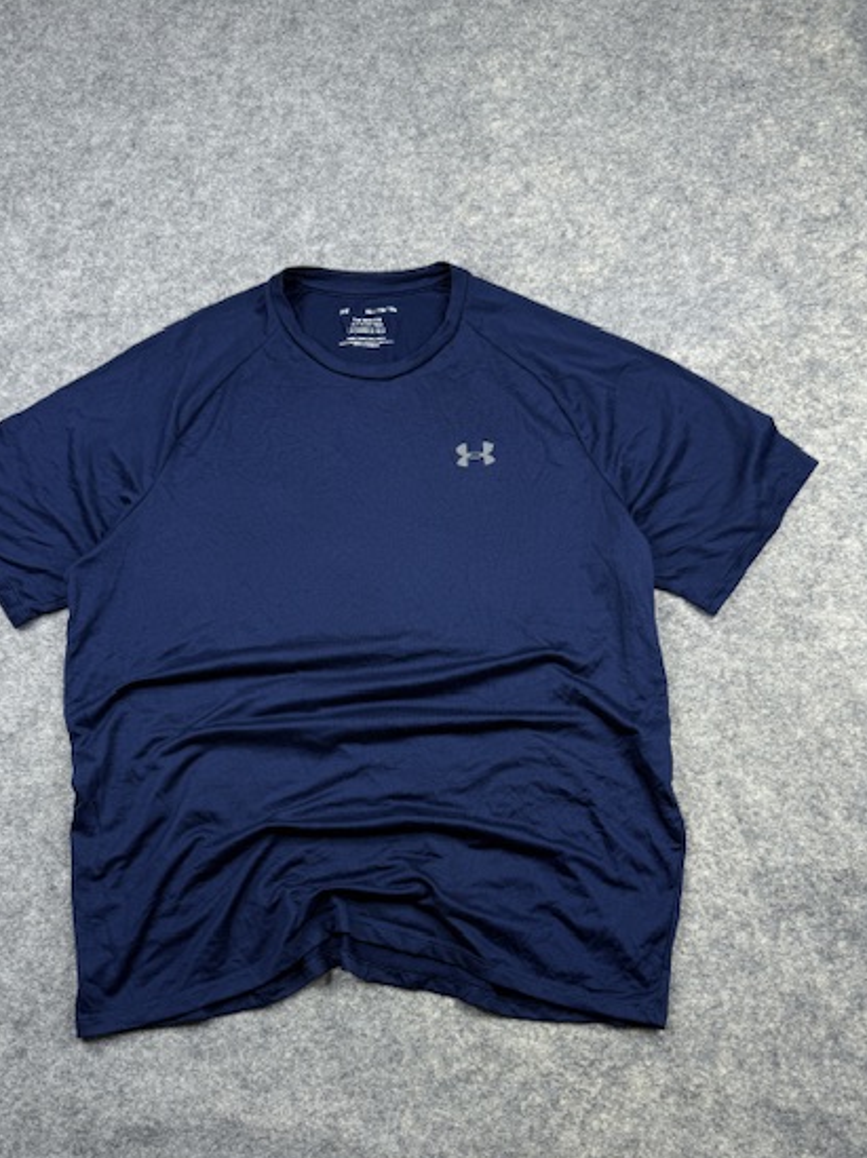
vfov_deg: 63.3
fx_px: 936
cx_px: 367
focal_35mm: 28
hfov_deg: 49.5
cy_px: 650
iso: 64
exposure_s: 1/100
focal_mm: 6.76
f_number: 1.78
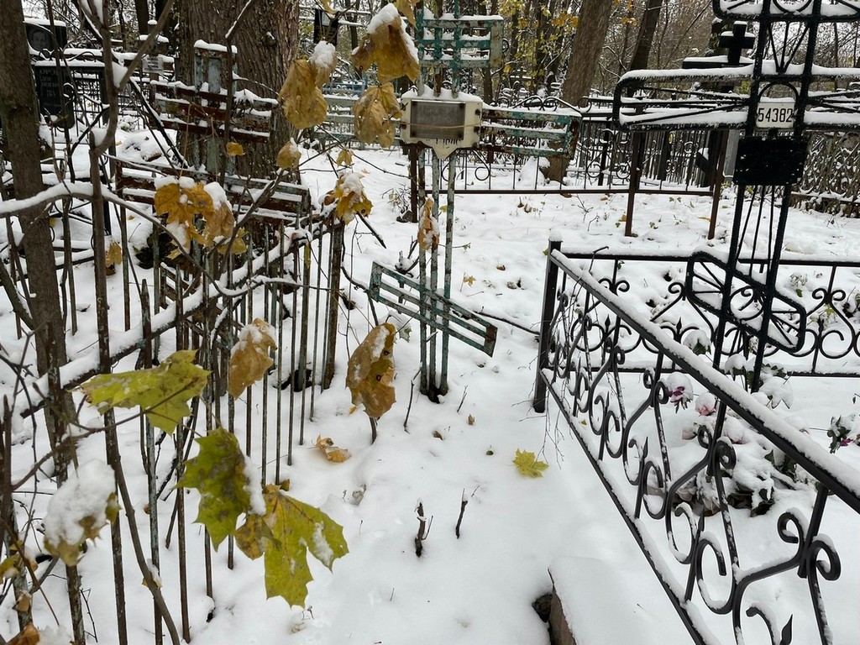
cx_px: 430
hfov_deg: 67.3
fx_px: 646
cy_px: 322
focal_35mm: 26
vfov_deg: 53.1
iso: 32
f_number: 1.6
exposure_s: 1/179
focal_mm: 4.2
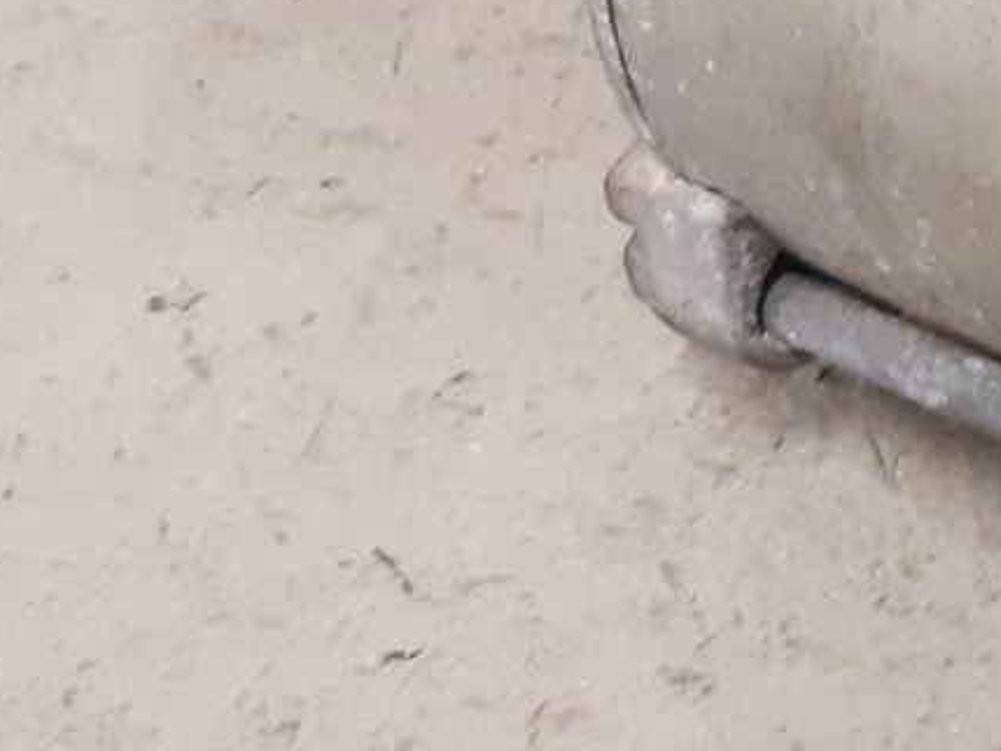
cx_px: 1645
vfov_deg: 12.0
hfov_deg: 14.5
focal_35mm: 124
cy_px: 359
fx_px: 3587
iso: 250
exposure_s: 1/50
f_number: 1.7
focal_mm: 3.93
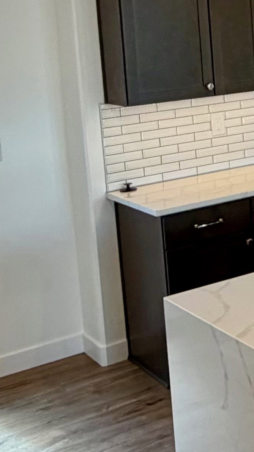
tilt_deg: -3.7
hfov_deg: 14.6
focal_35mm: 72
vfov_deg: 28.3
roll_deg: +3.2
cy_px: 55
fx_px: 862
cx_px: 461
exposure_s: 1/120
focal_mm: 2.22
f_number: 2.2
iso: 160
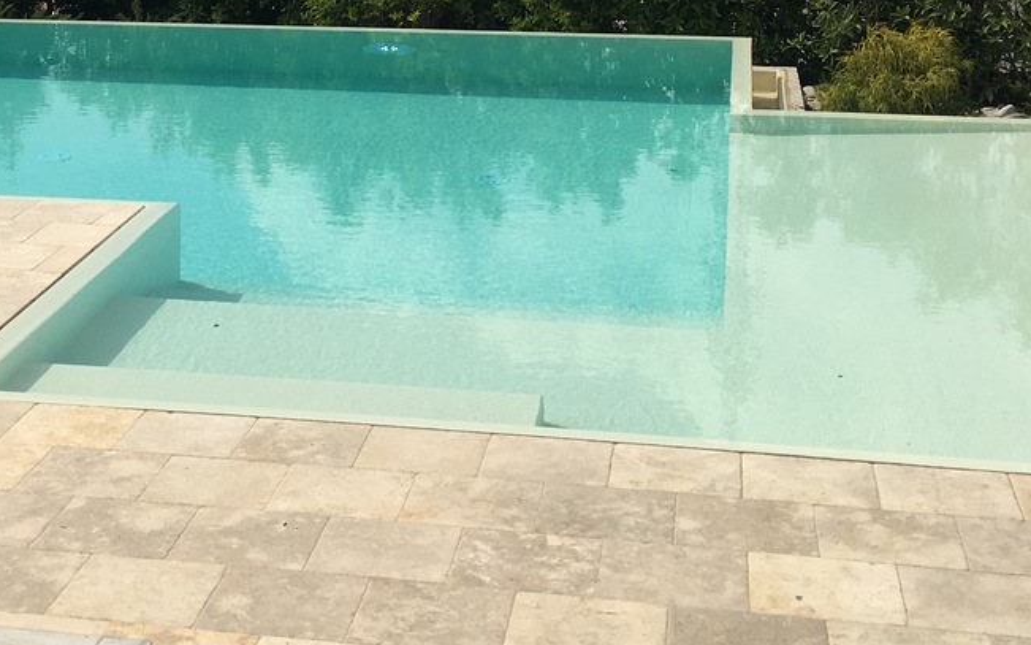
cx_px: 298
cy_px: -70
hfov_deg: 29.9
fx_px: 1911
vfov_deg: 18.4
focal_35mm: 68
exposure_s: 1/2849
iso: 25
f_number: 2.2
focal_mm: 4.15
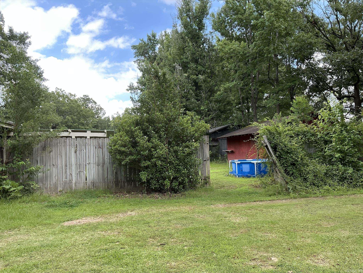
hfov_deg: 63.4
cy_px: 136
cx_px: 182
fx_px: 294
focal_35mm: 28
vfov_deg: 49.7
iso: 25
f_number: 1.8
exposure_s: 1/255
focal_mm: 3
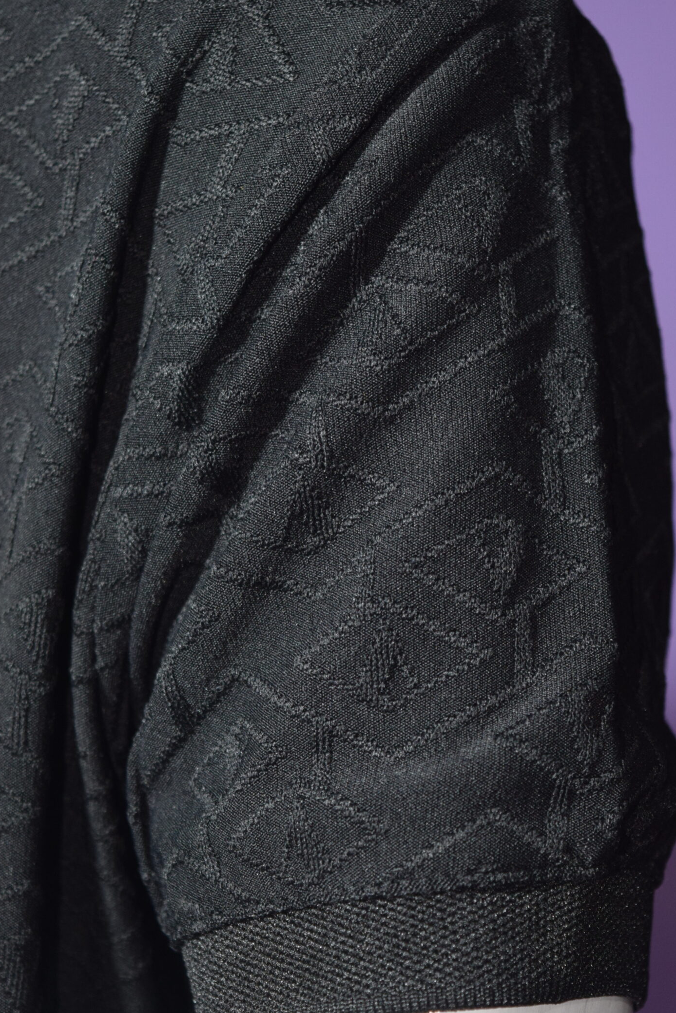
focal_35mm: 102
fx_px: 2860
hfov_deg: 13.5
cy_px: 545
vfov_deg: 20.1
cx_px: 334
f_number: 5.6
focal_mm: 55
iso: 800
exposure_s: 1/100
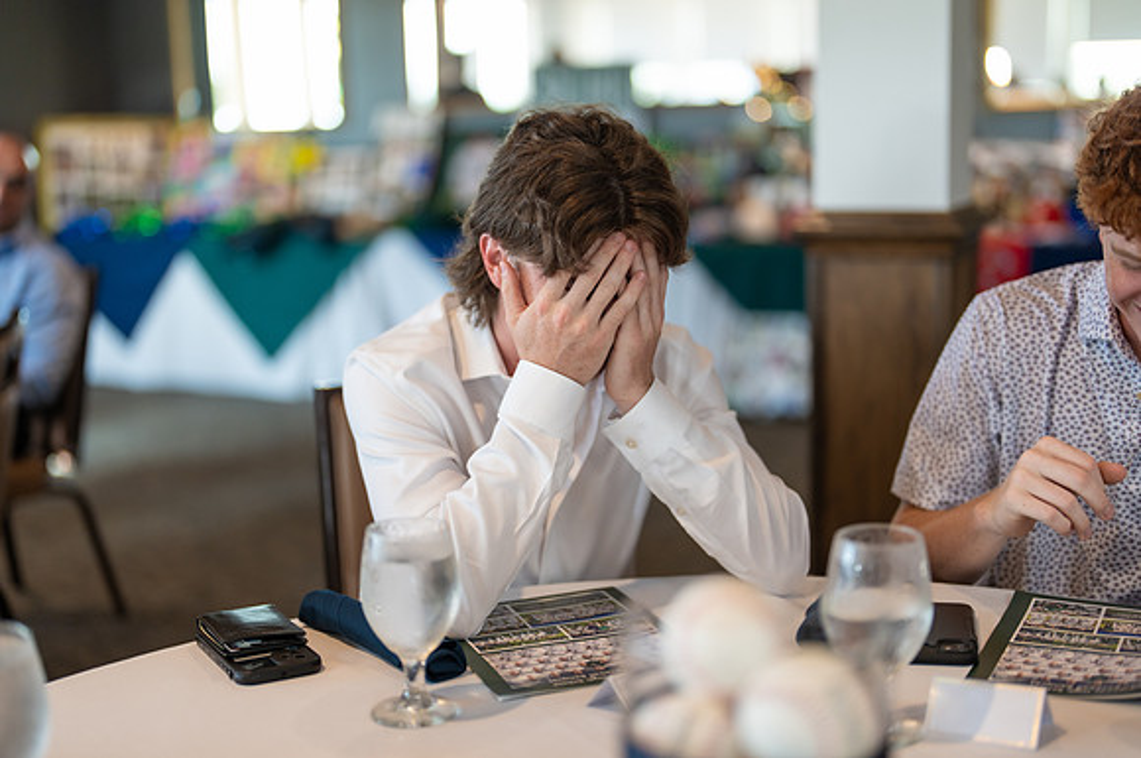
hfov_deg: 39.3
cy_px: 379
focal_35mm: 50
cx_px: 572
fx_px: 1597
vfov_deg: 26.7
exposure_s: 1/320
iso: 250
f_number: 1.2
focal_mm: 50
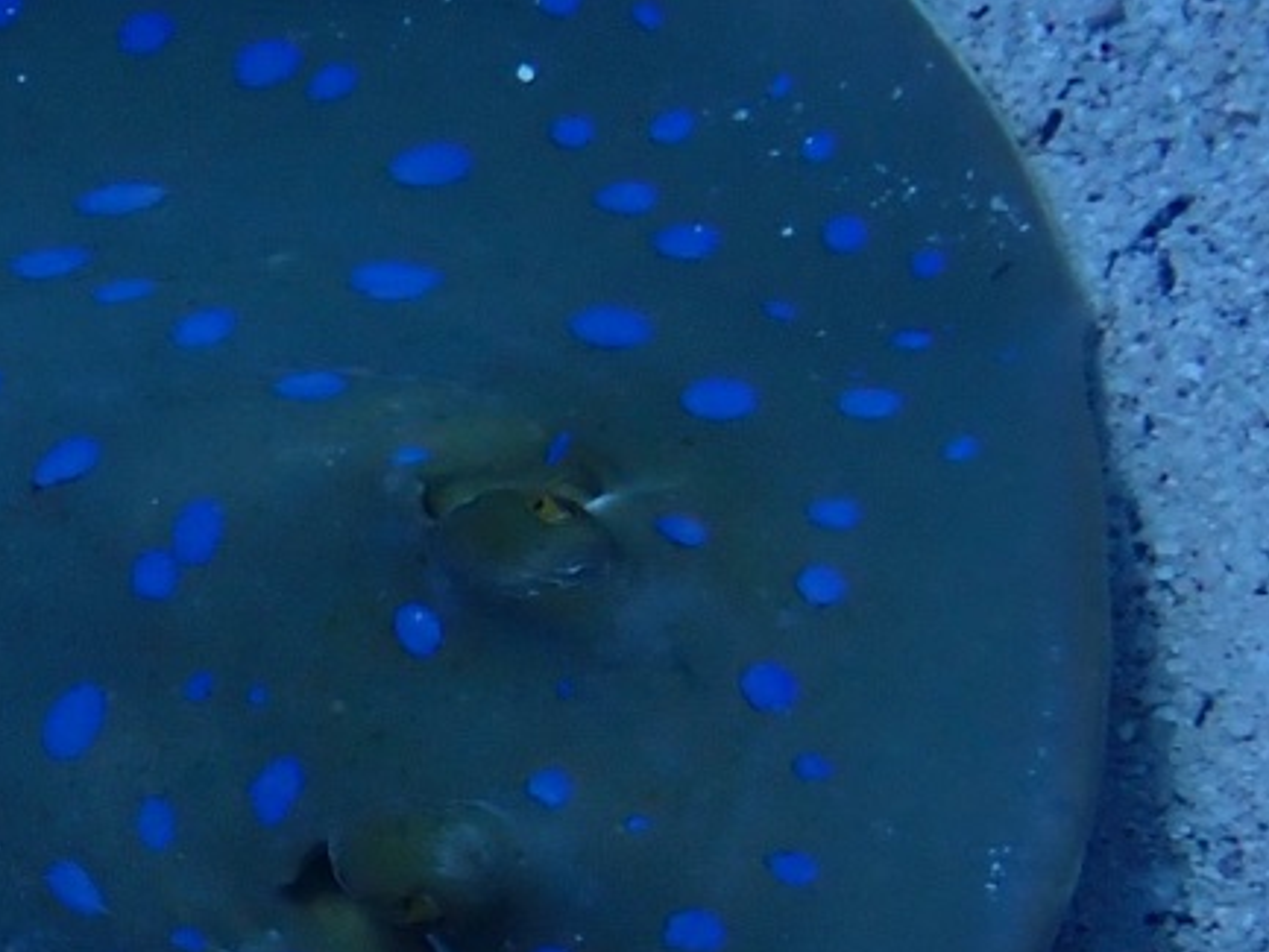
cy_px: 770
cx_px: -352
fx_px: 8397
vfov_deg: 6.5
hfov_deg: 8.5
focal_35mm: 229
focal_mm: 11.09
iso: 100
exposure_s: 1/500
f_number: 5
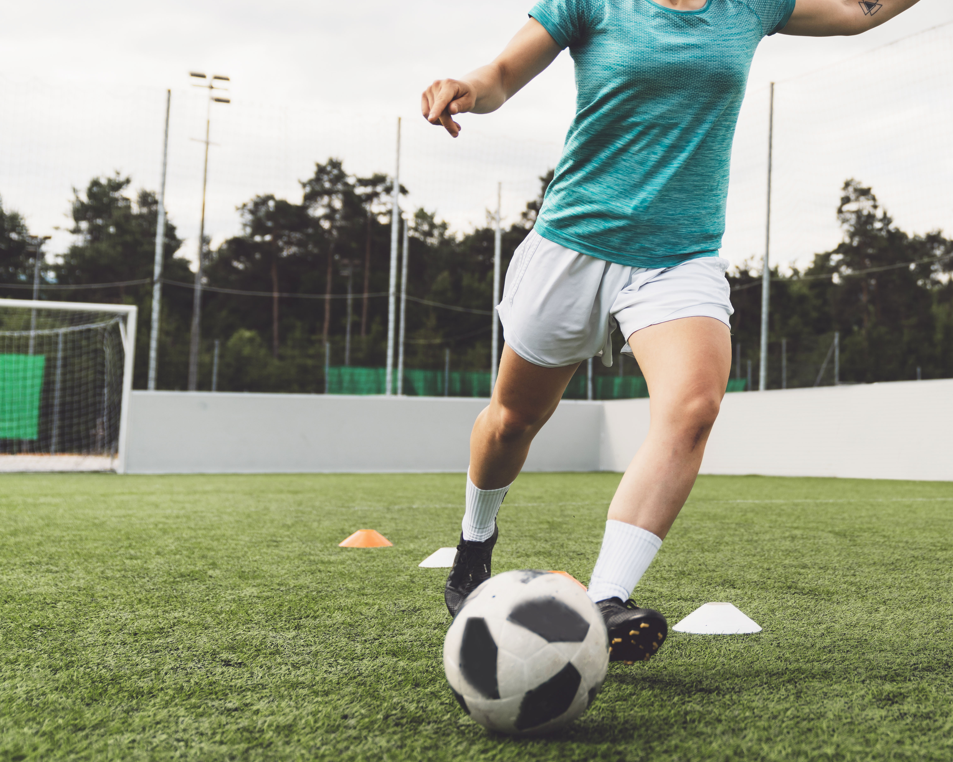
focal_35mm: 55
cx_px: 812
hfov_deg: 32.8
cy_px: 255
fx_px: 1551
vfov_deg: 27.4
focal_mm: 34
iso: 100
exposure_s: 1/1250
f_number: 2.8
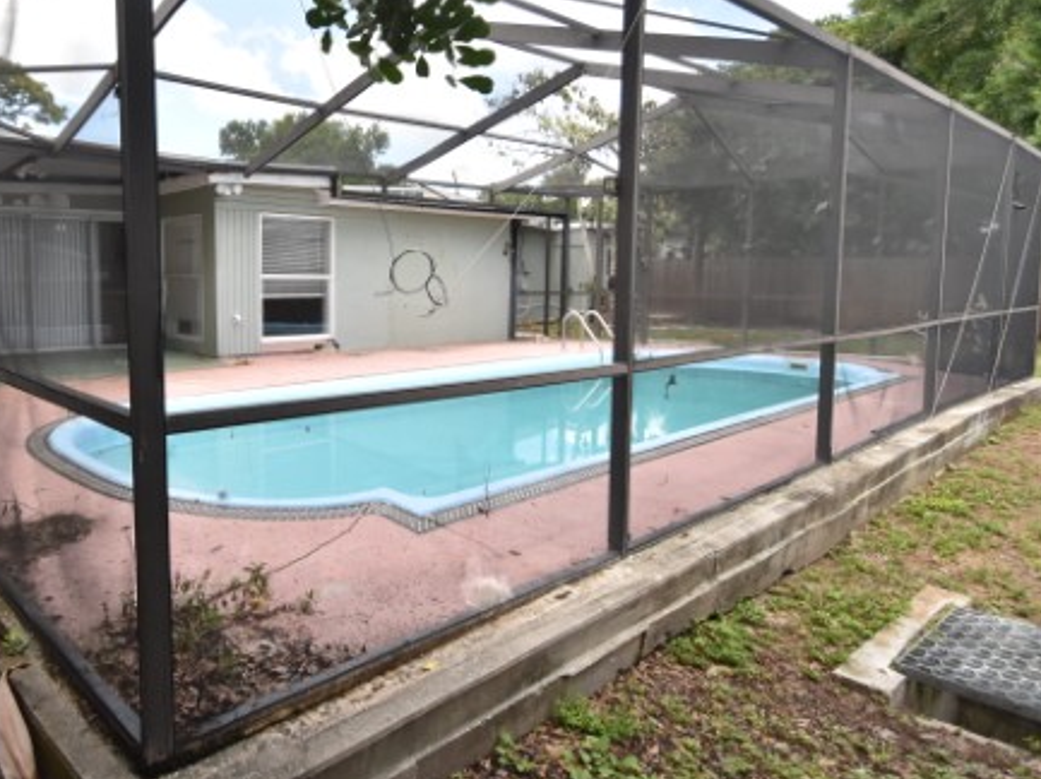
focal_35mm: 24
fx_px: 721
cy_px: 329
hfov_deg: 70.1
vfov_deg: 56.5
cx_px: 368
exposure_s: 1/1500
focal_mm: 10
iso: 800
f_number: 3.5
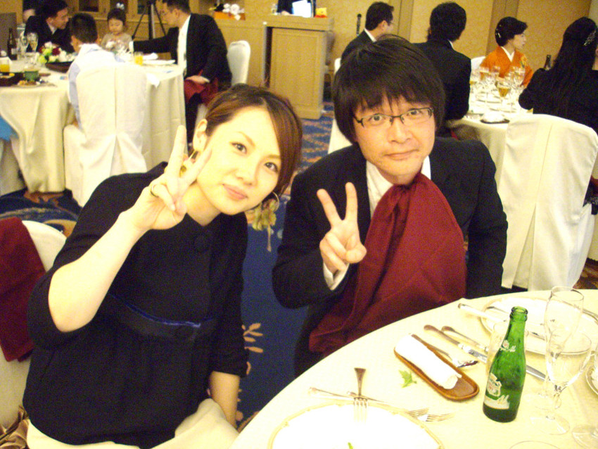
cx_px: 299
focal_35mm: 37
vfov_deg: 38.7
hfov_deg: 50.1
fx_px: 639
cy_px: 224
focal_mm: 6.2
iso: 400
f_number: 2.8
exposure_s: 1/20
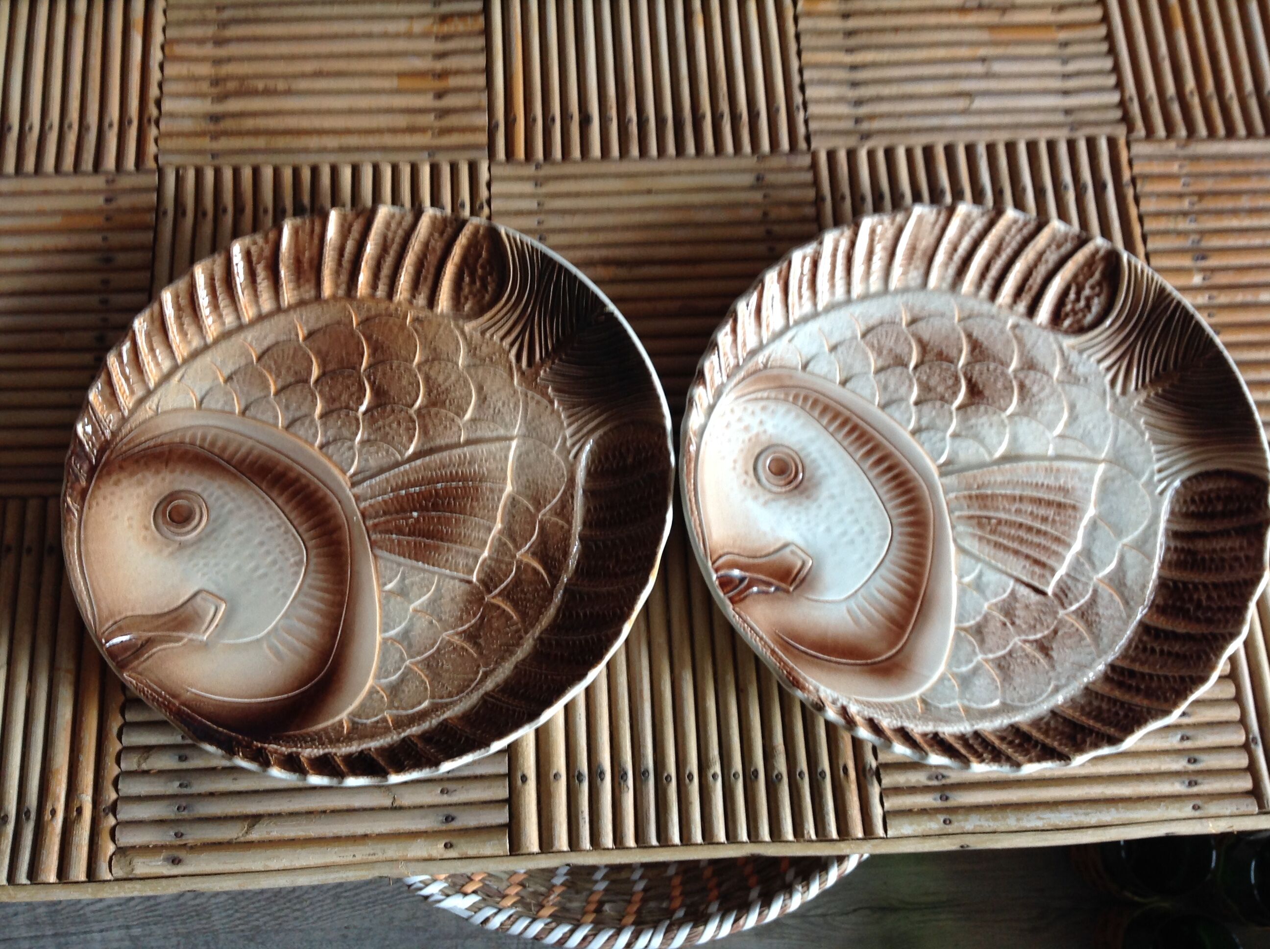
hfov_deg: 52.7
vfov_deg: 40.6
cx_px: 635
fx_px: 1282
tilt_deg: -73.4
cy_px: 474
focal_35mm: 35
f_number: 2.4
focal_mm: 4.28
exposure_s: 1/15
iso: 64
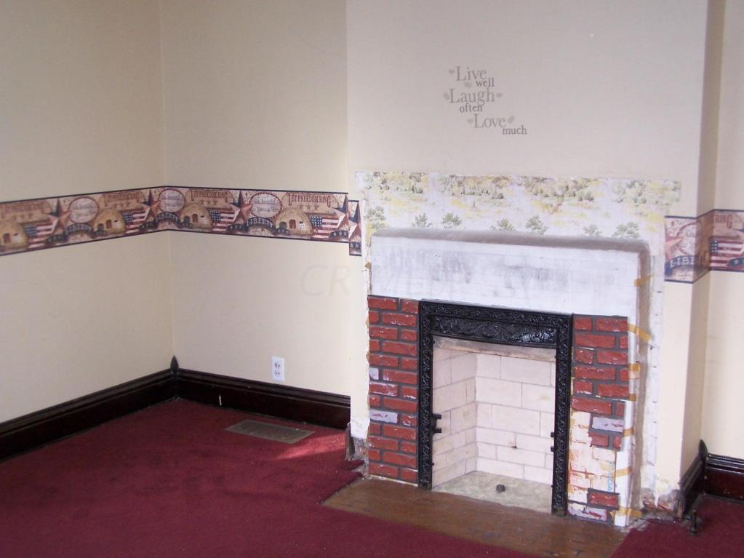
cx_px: 372
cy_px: 279
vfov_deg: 30.3
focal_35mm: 48
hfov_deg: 39.7
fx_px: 1032
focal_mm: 8
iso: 140
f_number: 3
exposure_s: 1/60
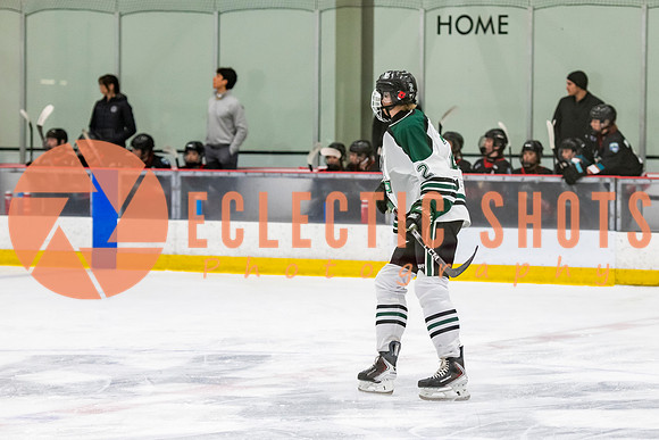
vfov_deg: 8.3
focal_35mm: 165
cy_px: 234
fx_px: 3012
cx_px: 362
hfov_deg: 12.5
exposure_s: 1/640
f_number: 3.2
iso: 2000
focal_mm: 102
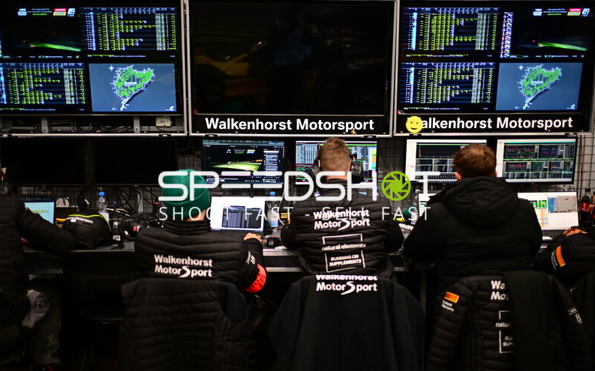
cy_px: 186
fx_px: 584
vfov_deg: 35.3
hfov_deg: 54.0
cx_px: 297
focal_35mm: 36
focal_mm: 35
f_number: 1.4
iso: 1000
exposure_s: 1/400
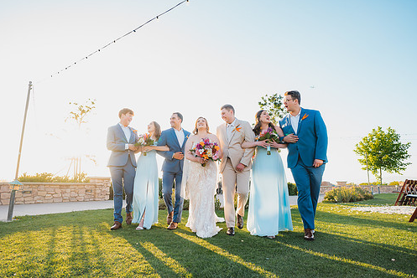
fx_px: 243
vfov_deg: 59.6
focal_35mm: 21
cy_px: 139
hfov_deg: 81.1
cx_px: 200
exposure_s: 1/160
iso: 125
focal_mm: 18
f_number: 2.8
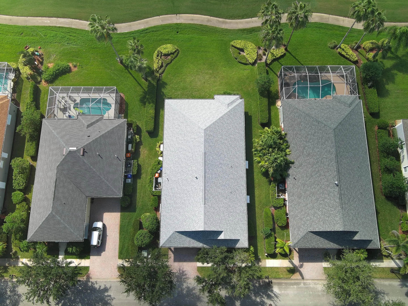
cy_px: 153
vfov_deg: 49.7
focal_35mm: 28
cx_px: 204
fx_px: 330
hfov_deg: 63.4
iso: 100
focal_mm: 10.6
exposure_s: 1/319
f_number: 2.8
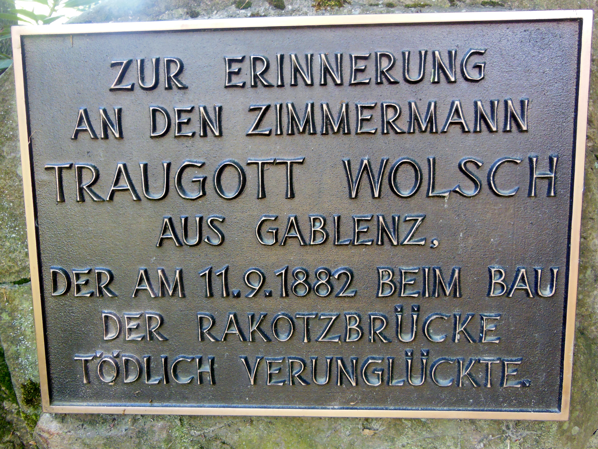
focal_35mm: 34
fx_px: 587
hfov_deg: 54.0
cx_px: 299
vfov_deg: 41.8
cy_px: 224
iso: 400
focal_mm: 6
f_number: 3.9
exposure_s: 1/30
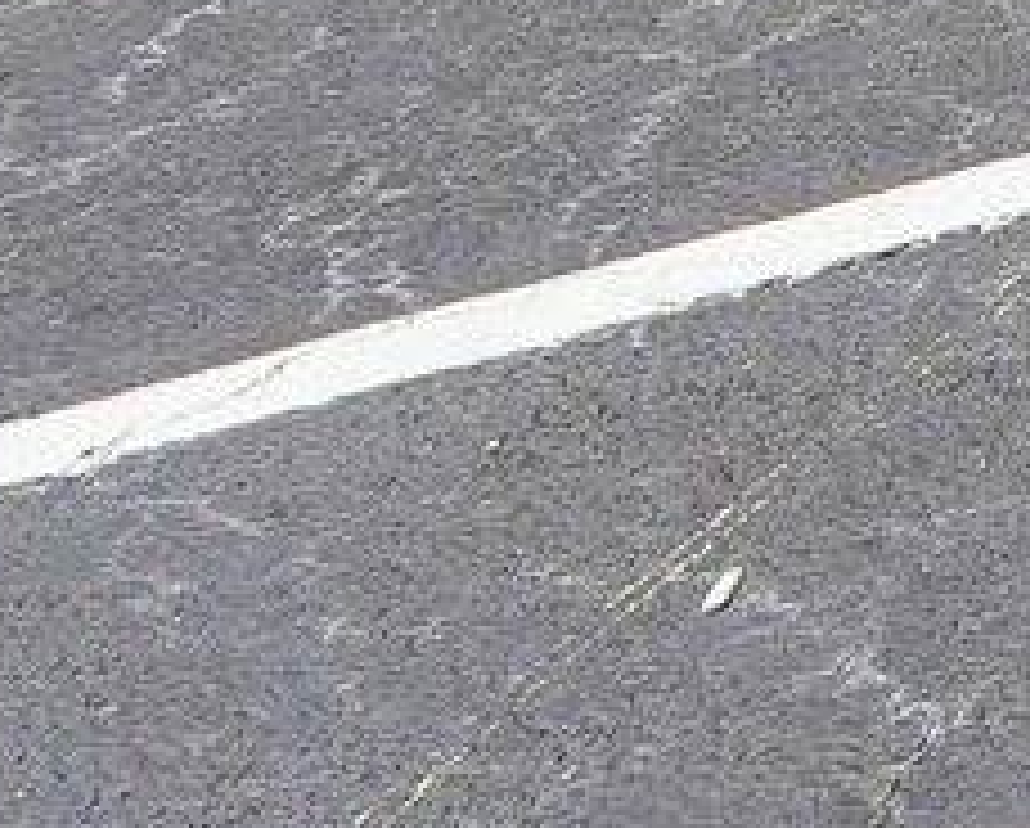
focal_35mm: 138
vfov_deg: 8.4
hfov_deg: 7.3
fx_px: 4220
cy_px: -2036
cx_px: 4538
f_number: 8
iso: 400
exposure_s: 1/1250
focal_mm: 16.5
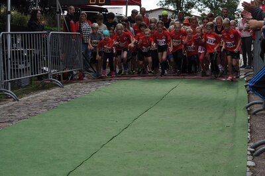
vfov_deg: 16.5
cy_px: 88
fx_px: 607
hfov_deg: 24.6
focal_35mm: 82
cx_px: 132
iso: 200
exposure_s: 1/250
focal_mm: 55
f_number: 8
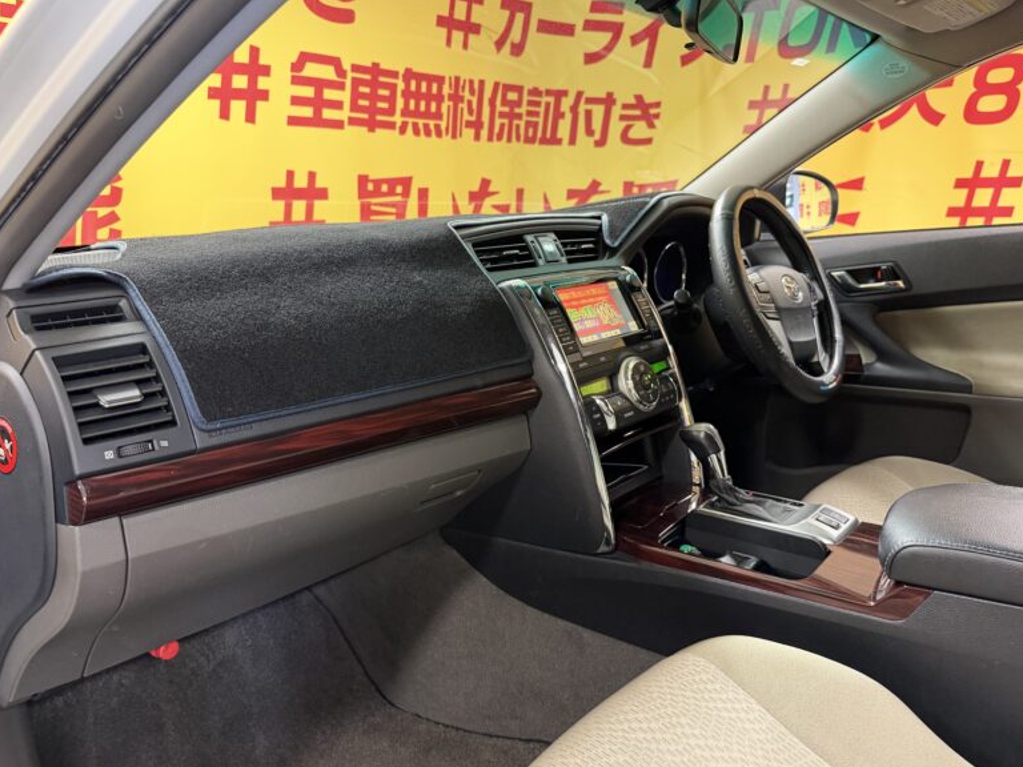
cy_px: 377
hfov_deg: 69.4
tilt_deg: -11.8
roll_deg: +1.9
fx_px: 739
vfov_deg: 54.9
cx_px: 519
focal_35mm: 25
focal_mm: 6.76
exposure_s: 1/50
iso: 320
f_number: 1.78
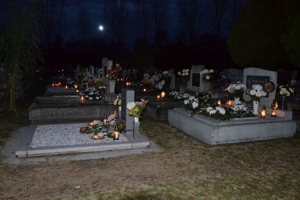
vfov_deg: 41.7
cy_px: 100
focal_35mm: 32
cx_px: 150
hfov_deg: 59.5
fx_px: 262
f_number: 3.8
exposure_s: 1/60
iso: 3200
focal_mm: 21
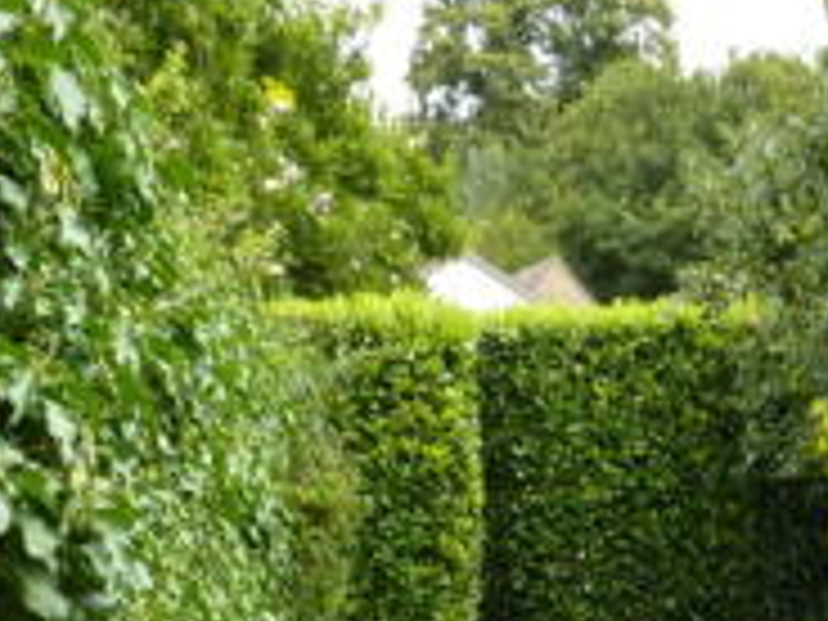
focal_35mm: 79
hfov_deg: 24.0
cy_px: 844
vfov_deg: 17.3
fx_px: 1890
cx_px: 745
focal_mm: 4.1
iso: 80
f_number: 4
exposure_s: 1/125
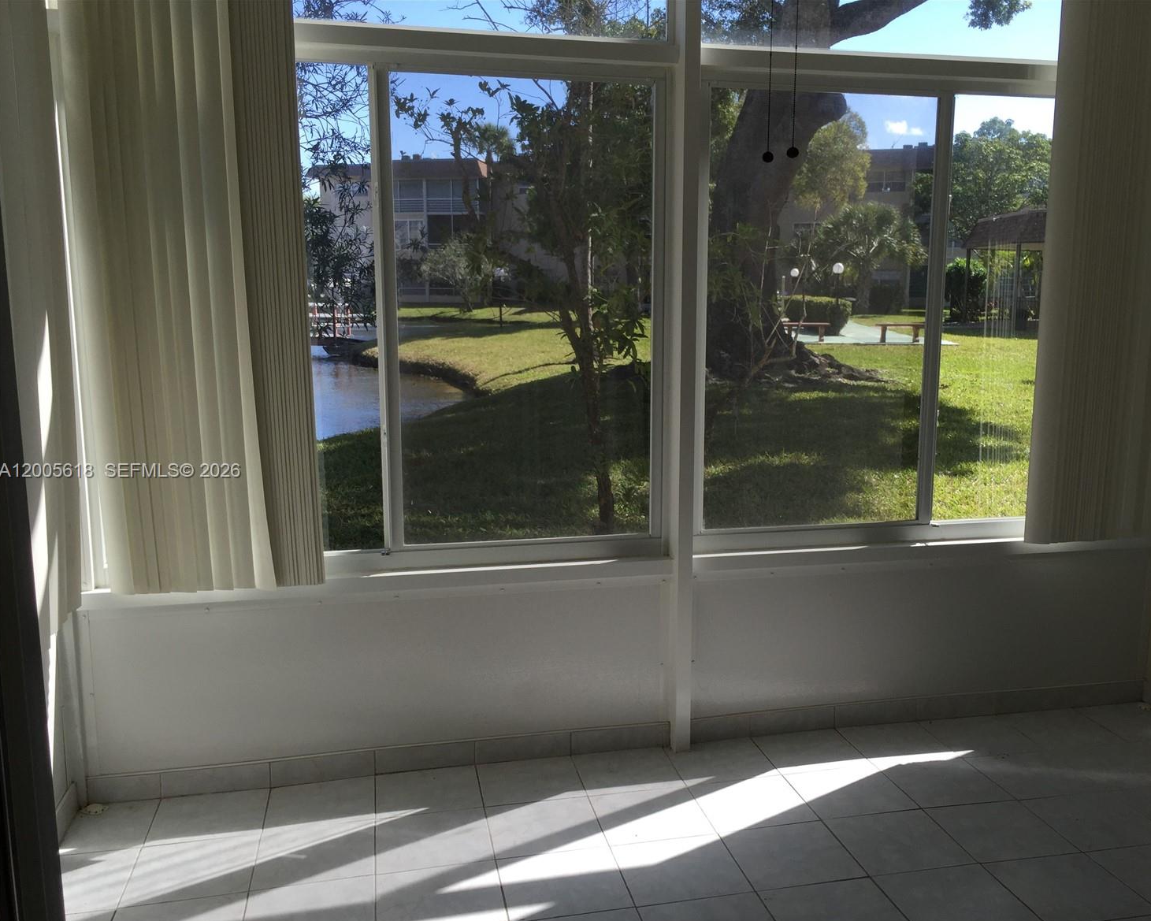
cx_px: 626
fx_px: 1056
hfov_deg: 57.1
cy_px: 472
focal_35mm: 31
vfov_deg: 47.1
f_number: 2.2
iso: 32
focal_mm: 4.15
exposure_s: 1/760
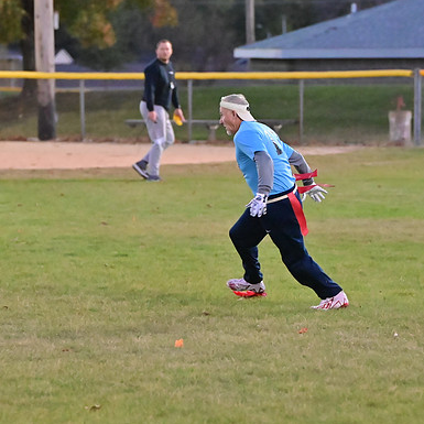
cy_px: 212
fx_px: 3589
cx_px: 293
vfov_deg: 6.8
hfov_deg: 6.8
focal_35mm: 259
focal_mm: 135
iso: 6400
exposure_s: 1/500
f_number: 4
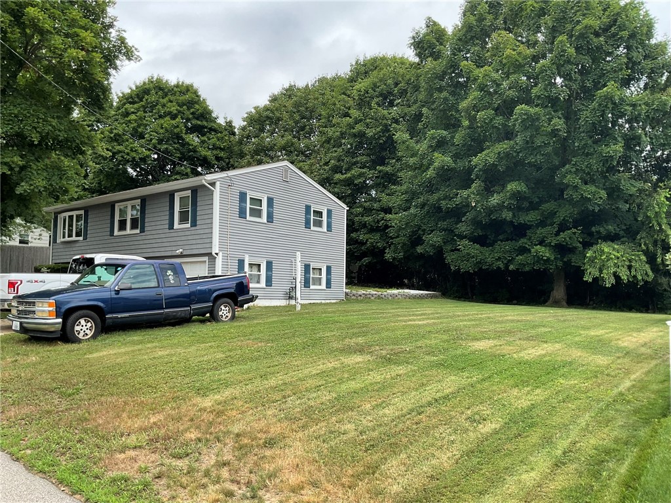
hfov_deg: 61.7
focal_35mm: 29
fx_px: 562
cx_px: 336
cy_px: 252
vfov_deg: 48.2
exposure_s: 1/627
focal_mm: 3
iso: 16
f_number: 1.8
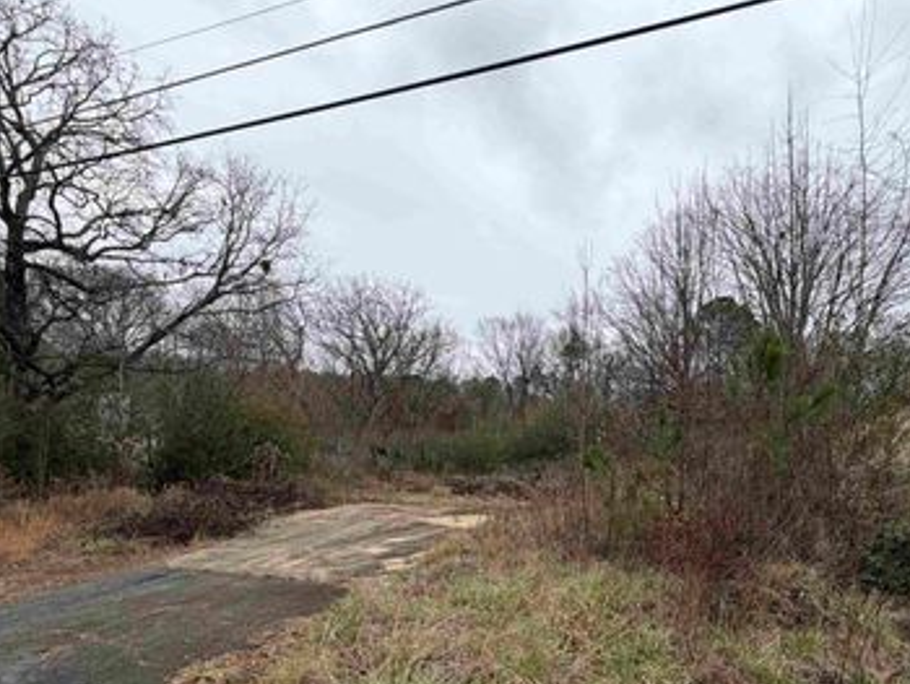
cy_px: 467
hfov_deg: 80.8
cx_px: 543
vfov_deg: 64.0
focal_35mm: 20
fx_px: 526
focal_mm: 2.22
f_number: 2.2
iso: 50
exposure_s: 1/502
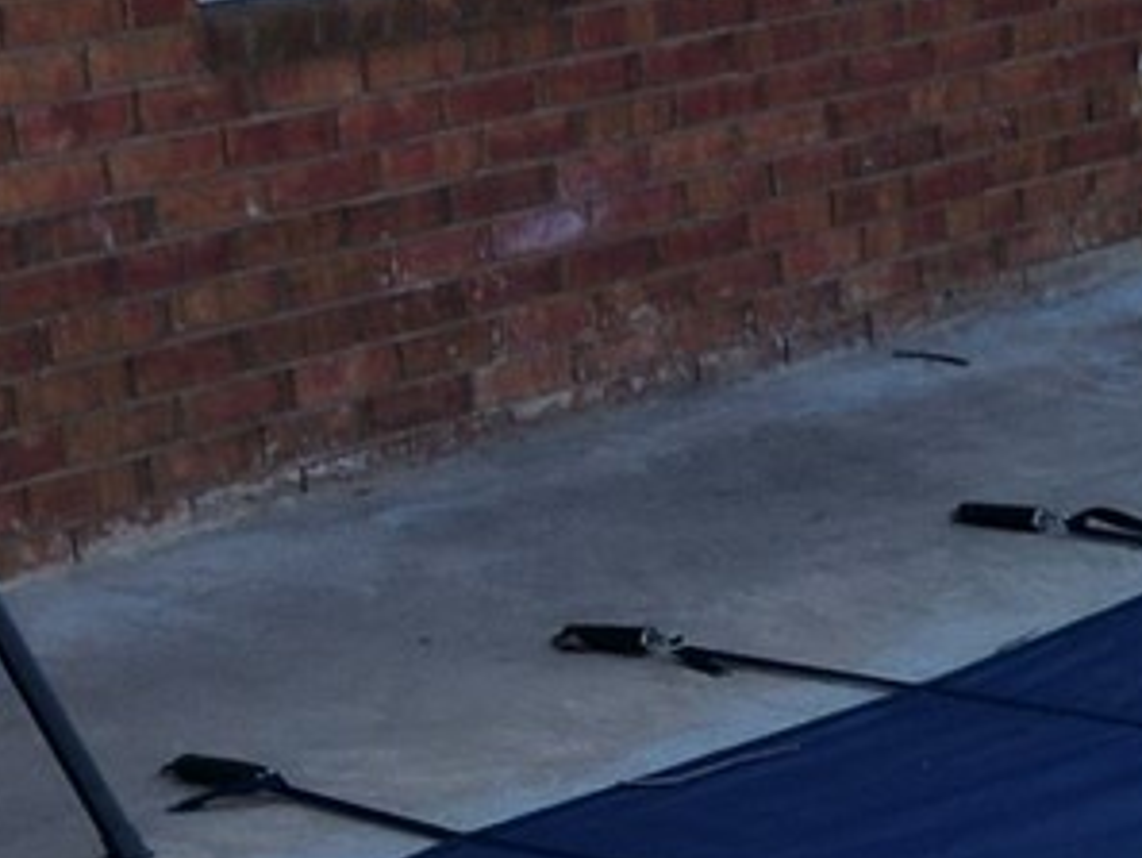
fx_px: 5116
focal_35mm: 155
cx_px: 1938
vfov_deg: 9.4
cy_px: 1150
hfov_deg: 11.9
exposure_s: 1/1600
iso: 100
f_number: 1.7
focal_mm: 6.72
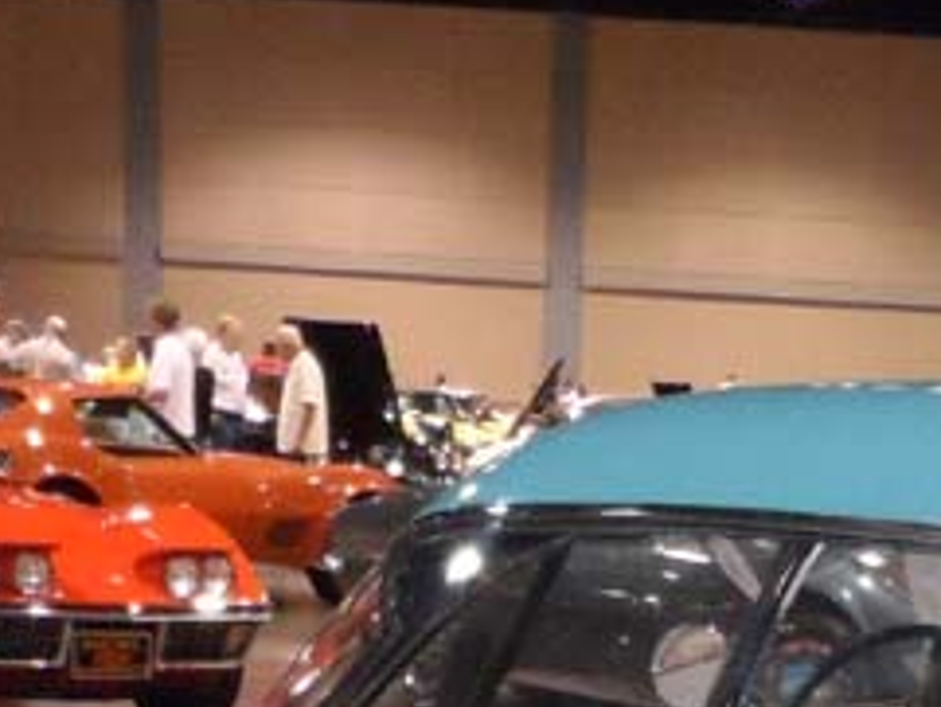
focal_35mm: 102
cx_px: 726
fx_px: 2774
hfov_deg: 19.1
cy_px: 1414
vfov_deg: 12.7
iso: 480
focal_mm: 4
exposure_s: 1/30
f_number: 3.2
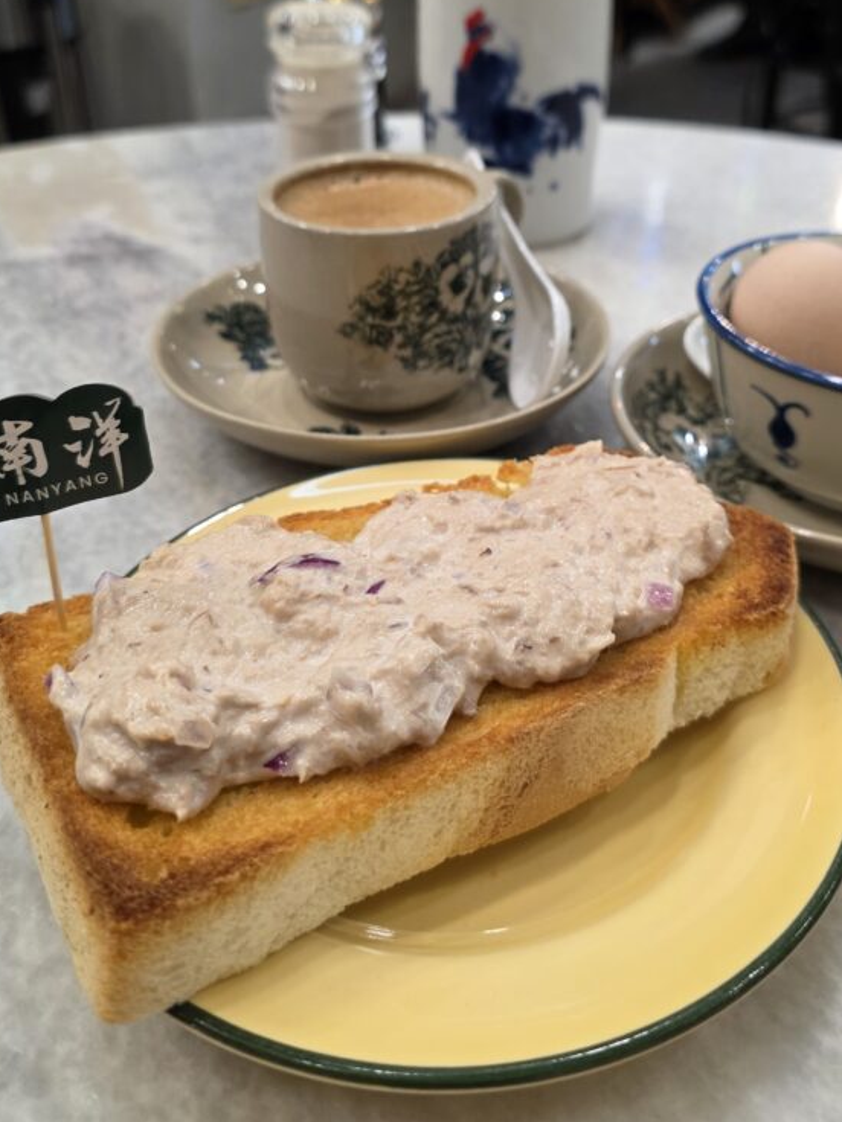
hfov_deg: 44.1
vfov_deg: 56.1
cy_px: 418
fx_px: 1038
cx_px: 477
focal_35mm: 32
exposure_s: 1/100
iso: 200
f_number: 1.7
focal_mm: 6.3
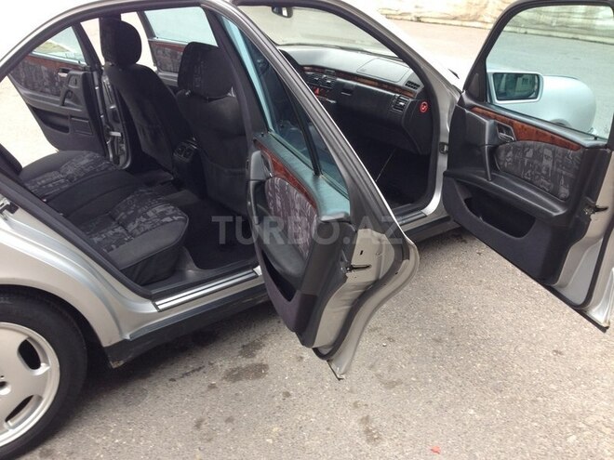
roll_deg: +2.2
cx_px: 307
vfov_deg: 42.9
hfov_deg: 55.4
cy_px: 230
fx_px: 585
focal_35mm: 33
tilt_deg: -25.8
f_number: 2.4
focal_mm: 4.12
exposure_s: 1/60
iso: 50
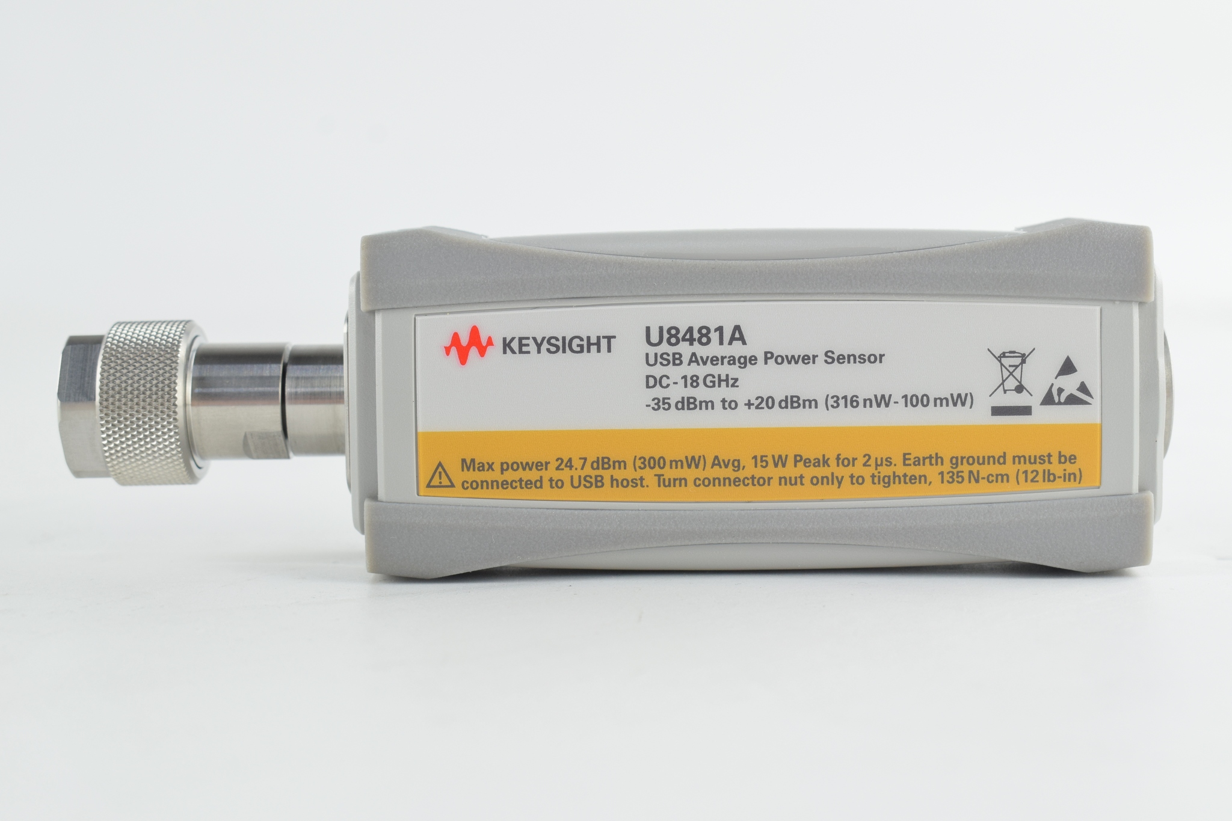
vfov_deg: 22.6
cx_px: 616
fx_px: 2053
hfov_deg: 33.4
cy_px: 410
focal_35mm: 60
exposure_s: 1/30
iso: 400
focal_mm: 40
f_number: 10
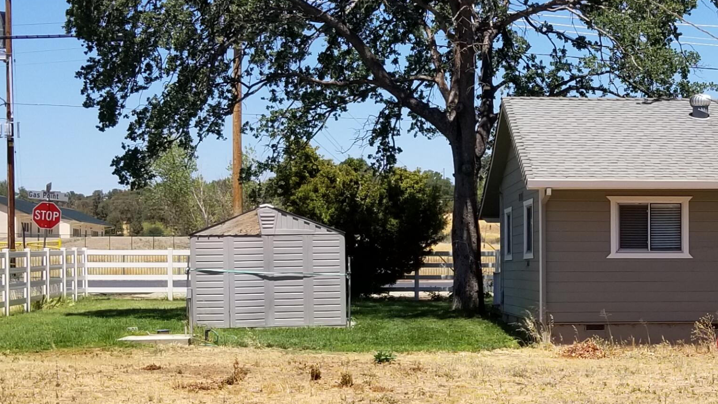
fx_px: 1066
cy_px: 307
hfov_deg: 35.6
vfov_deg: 21.3
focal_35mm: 56
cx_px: 603
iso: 50
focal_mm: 4.25
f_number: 1.7
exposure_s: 1/2268
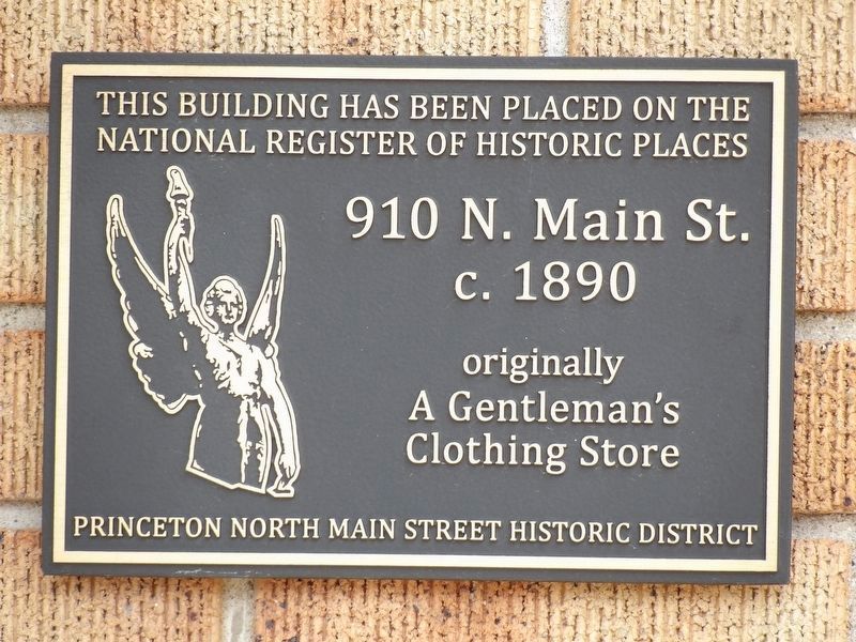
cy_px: 321
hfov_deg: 2.8
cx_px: 428
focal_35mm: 719
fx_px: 17780
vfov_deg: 2.1
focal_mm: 128.9
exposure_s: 1/100
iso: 119
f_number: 4.4
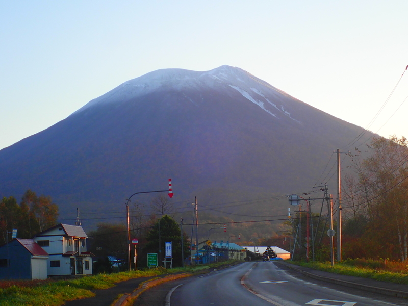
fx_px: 1179
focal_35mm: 100
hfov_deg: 19.6
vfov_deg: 14.8
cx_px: 204
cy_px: 153
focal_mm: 18
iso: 200
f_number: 4.9
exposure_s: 1/160
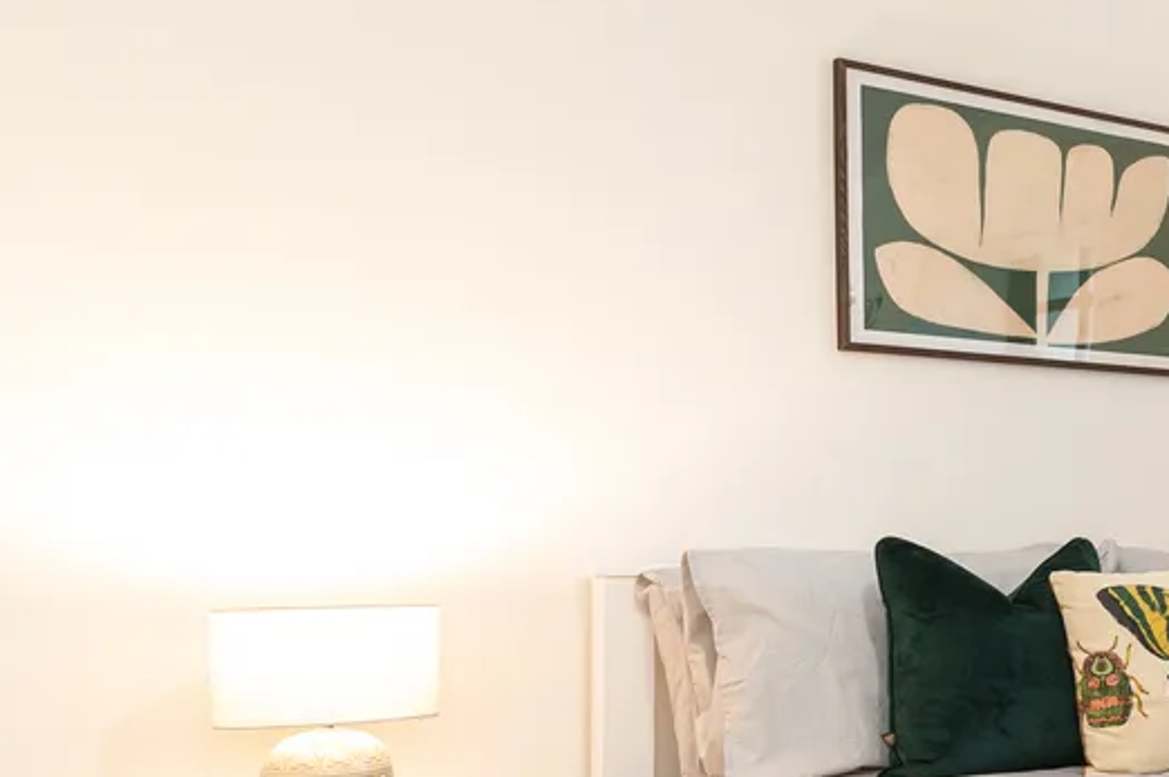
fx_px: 1492
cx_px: 1789
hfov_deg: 27.6
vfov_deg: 28.6
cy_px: 612
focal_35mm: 46
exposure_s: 1/13
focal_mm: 15
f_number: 6.3
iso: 400
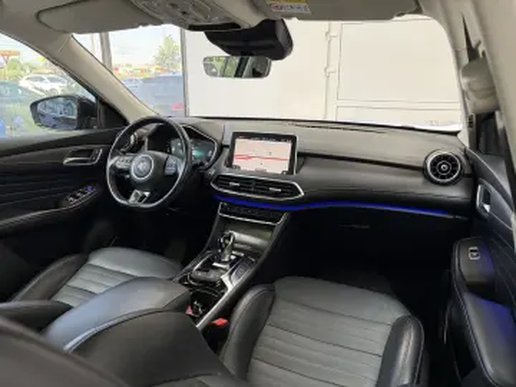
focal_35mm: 26
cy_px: 194
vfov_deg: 53.1
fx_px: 388
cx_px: 258
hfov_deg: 67.3
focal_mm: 5.96
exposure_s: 1/50
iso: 80
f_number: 1.6
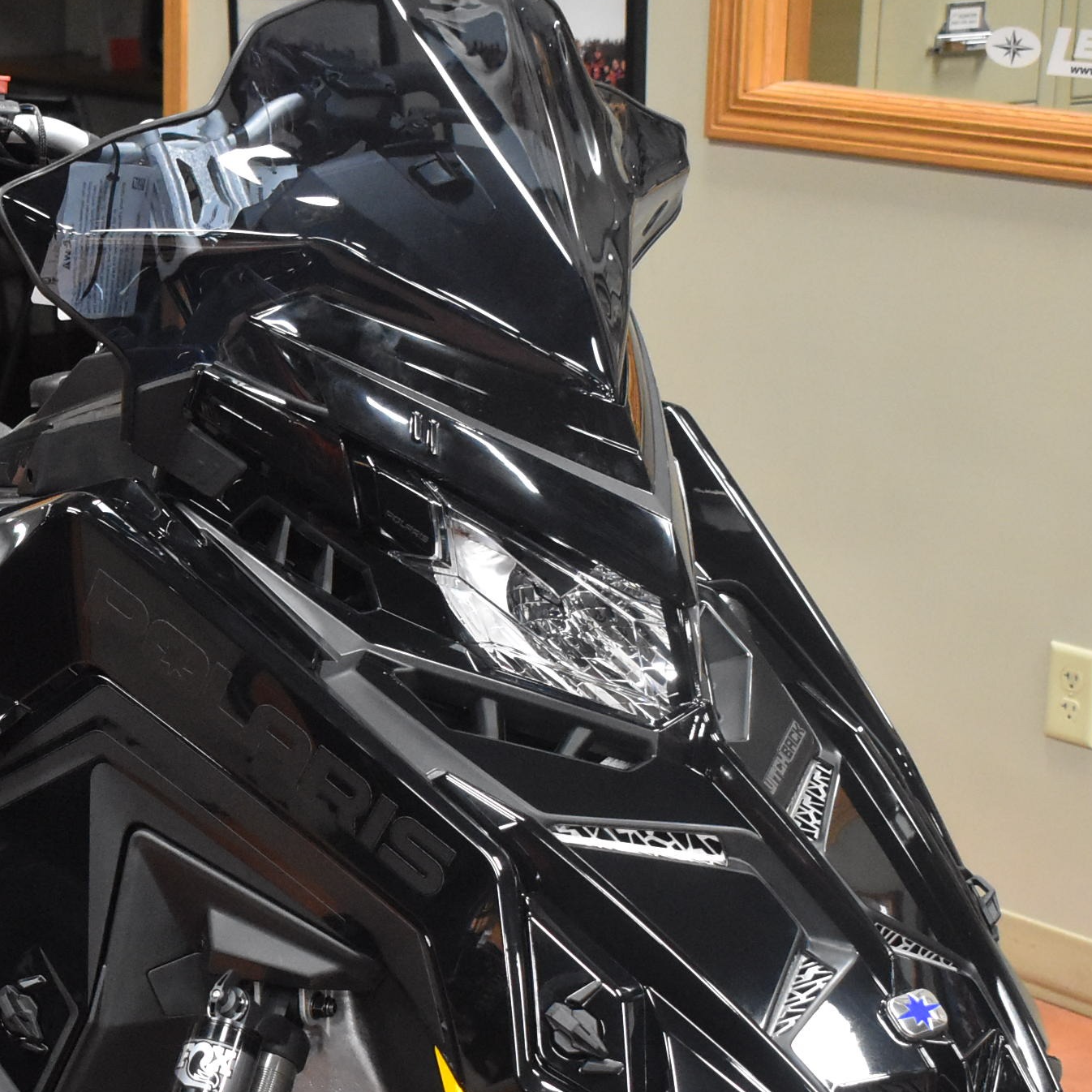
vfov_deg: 19.7
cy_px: 752
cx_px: 135
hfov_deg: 19.4
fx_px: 3139
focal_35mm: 88
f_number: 4.2
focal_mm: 31
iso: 4500
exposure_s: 1/125
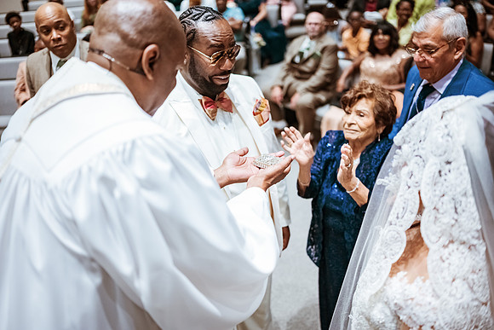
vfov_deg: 37.9
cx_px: 247
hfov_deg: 54.4
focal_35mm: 35
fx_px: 480
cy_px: 165
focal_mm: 35
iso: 1250
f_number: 1.8
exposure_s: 1/500
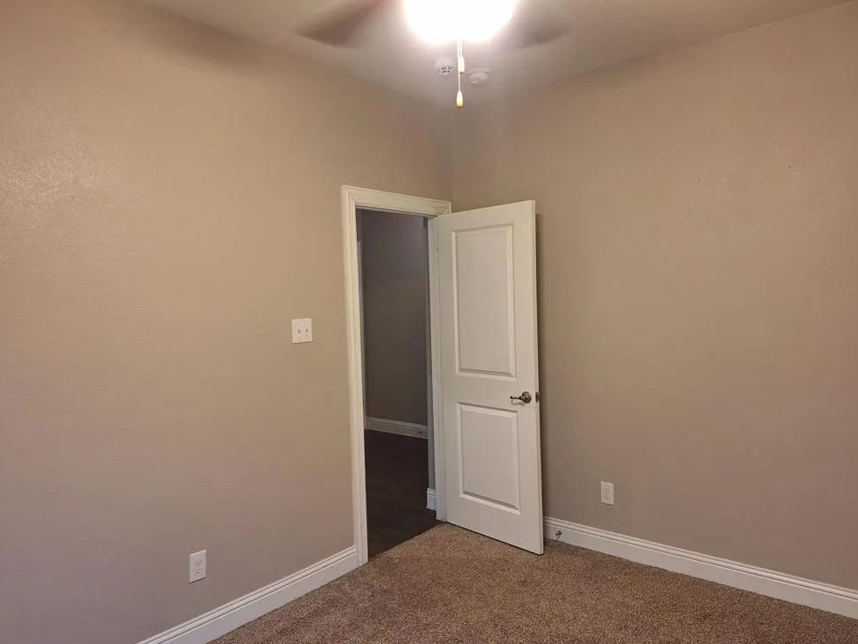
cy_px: 323
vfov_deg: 56.8
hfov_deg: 71.6
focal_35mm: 24
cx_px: 437
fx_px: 595
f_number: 1.8
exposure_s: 1/40
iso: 125
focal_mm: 5.54
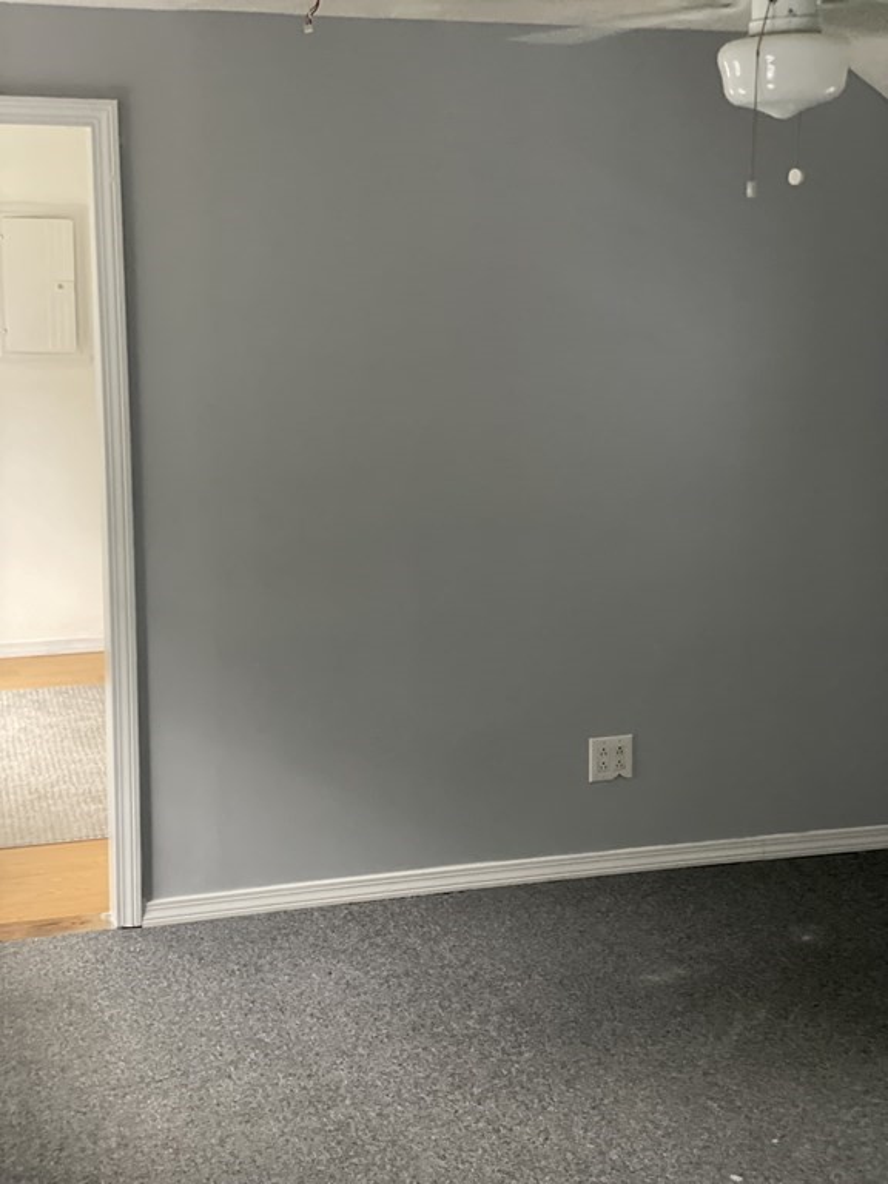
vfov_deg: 36.8
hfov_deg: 28.0
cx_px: 444
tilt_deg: -11.4
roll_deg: -0.8
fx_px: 1779
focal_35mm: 52
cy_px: 592
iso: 500
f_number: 2
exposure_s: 1/30
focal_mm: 6
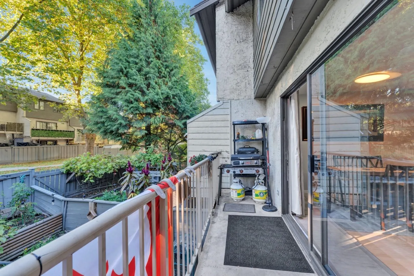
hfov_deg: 104.3
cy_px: 138
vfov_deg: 81.2
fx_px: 161
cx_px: 207
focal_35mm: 14
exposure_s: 1/30
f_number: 8
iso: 400
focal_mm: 14
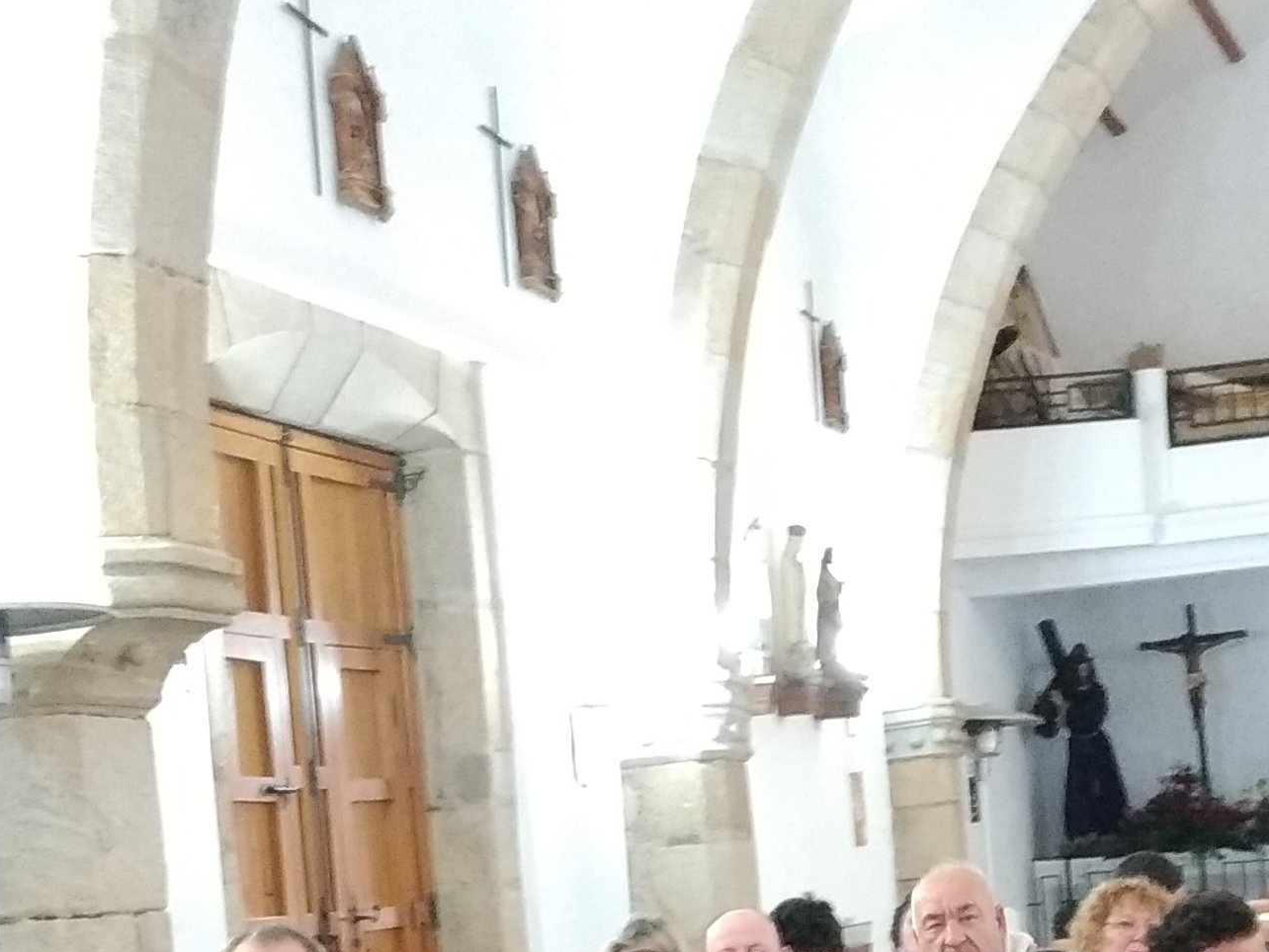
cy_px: 1149
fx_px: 2969
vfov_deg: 17.4
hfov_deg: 24.1
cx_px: 621
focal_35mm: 81
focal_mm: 3.82
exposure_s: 1/14
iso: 1000
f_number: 2.2
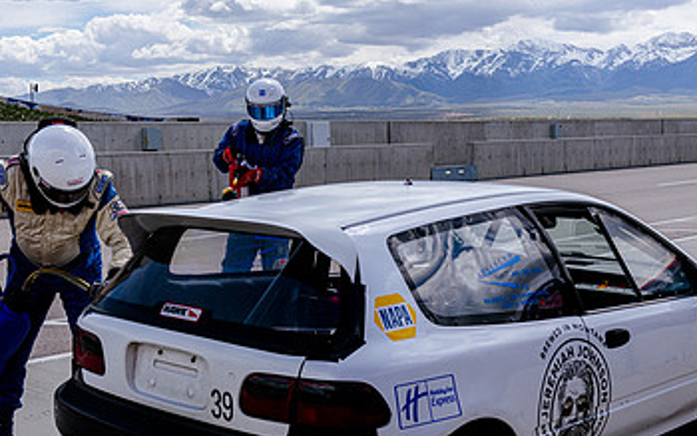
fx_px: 1026
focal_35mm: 54
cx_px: 307
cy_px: 300
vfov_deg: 23.9
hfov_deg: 37.5
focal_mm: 32
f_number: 6.3
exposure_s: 1/500
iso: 125
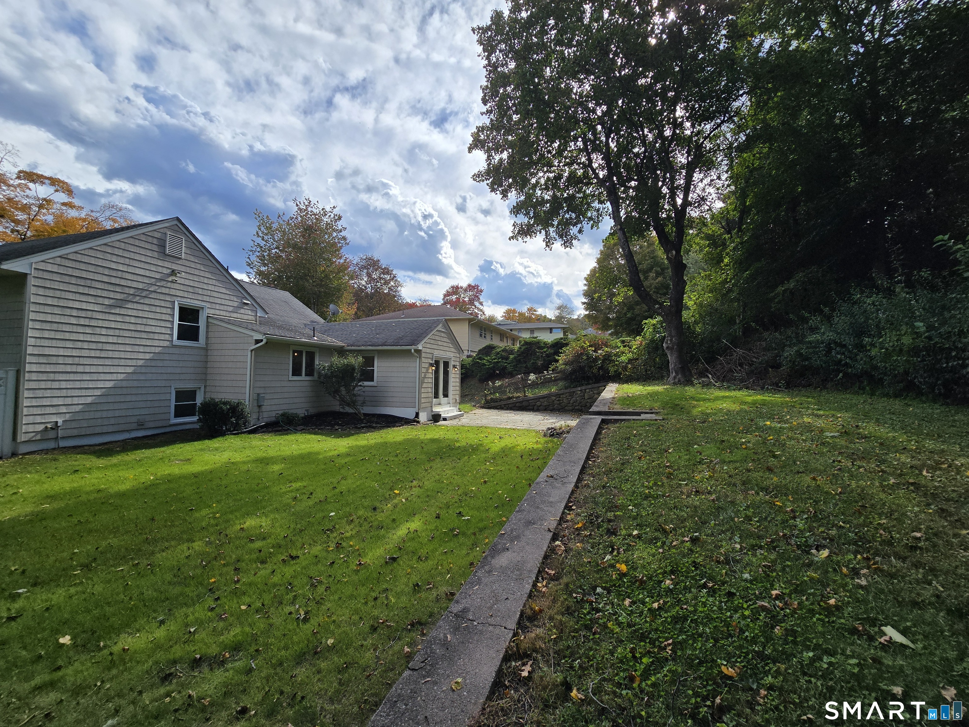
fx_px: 364
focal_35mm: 13
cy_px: 364
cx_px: 484
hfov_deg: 106.2
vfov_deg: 89.9
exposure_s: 1/1732
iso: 50
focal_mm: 2.2
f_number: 2.2
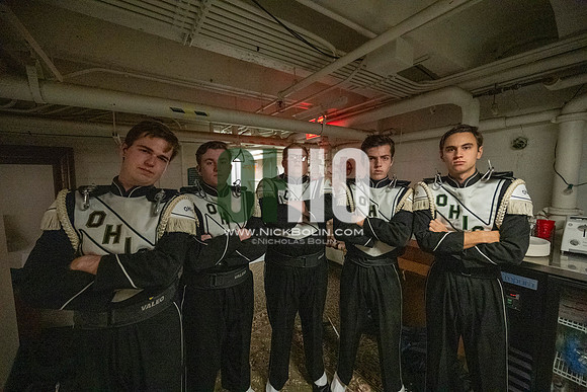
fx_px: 228
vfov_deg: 81.2
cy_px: 196
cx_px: 294
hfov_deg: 104.2
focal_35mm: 14
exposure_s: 1/500
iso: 12800
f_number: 4
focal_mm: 14
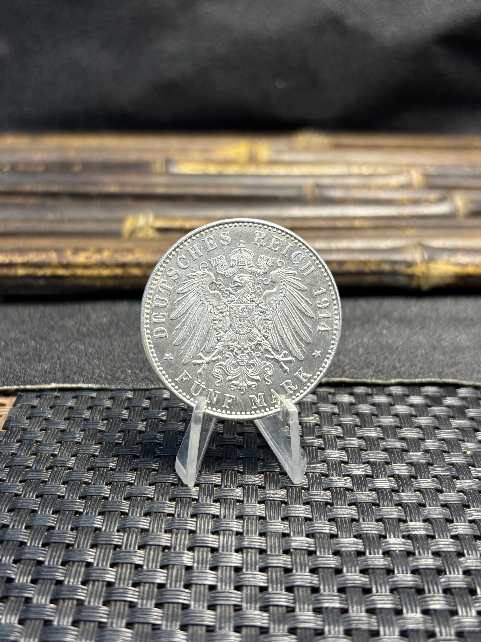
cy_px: 321
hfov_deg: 53.1
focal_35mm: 26
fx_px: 482
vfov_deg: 67.3
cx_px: 240
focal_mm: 5.96
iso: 100
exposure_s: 1/50
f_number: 1.6
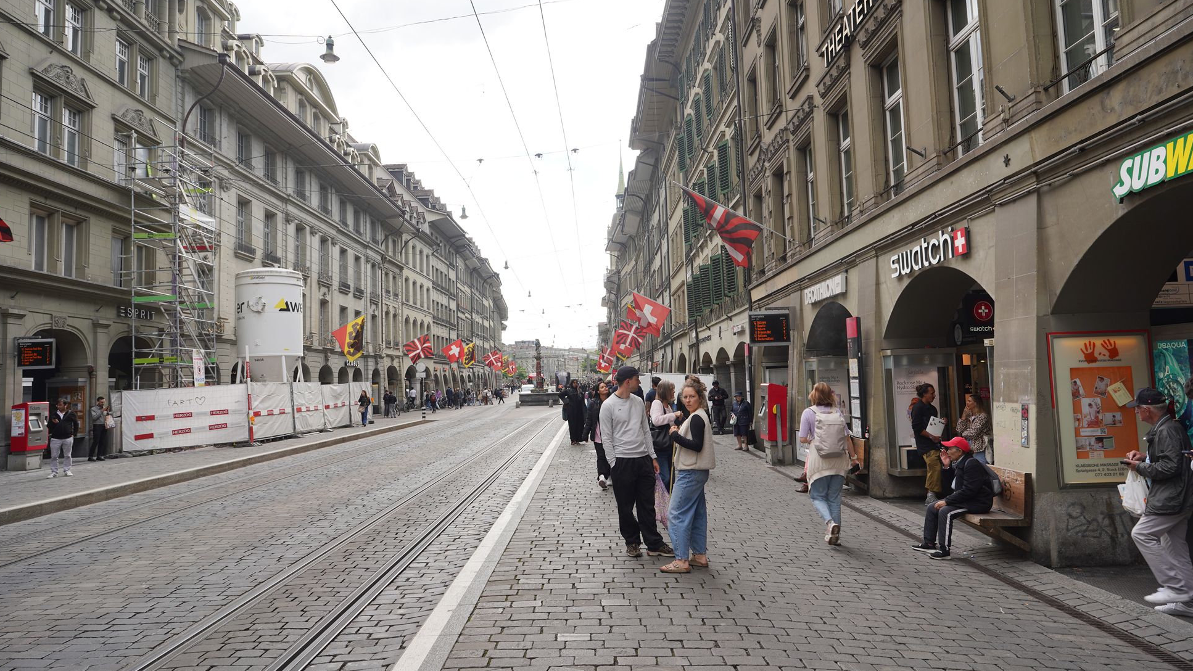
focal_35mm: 26
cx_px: 608
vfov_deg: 44.3
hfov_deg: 71.9
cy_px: 306
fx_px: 822
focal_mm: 24
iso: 100
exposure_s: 1/100
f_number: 9
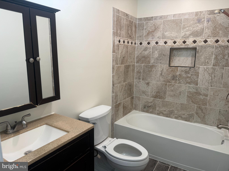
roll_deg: -0.6
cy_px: 86
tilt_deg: -10.8
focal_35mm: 24
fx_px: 159
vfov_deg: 56.8
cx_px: 114
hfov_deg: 71.6
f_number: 1.78
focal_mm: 6.76
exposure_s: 1/120
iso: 100
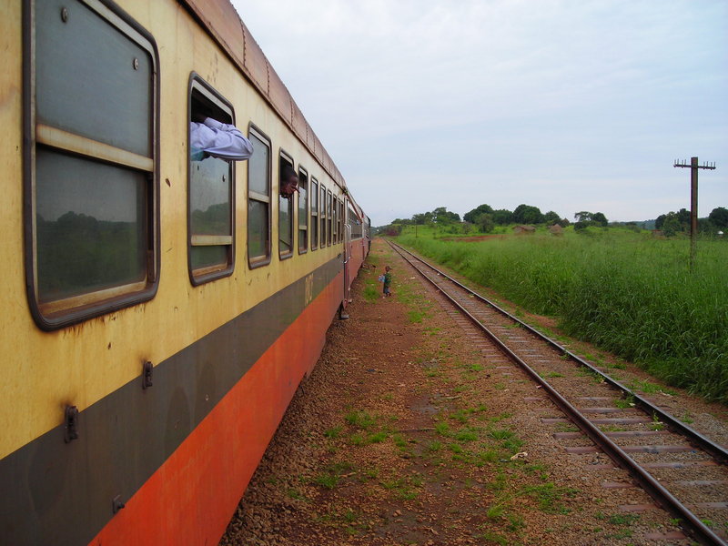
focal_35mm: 38
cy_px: 273
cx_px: 364
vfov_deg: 37.7
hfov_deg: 49.0
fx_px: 799
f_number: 3.2
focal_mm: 6.3
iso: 50
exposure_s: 1/205
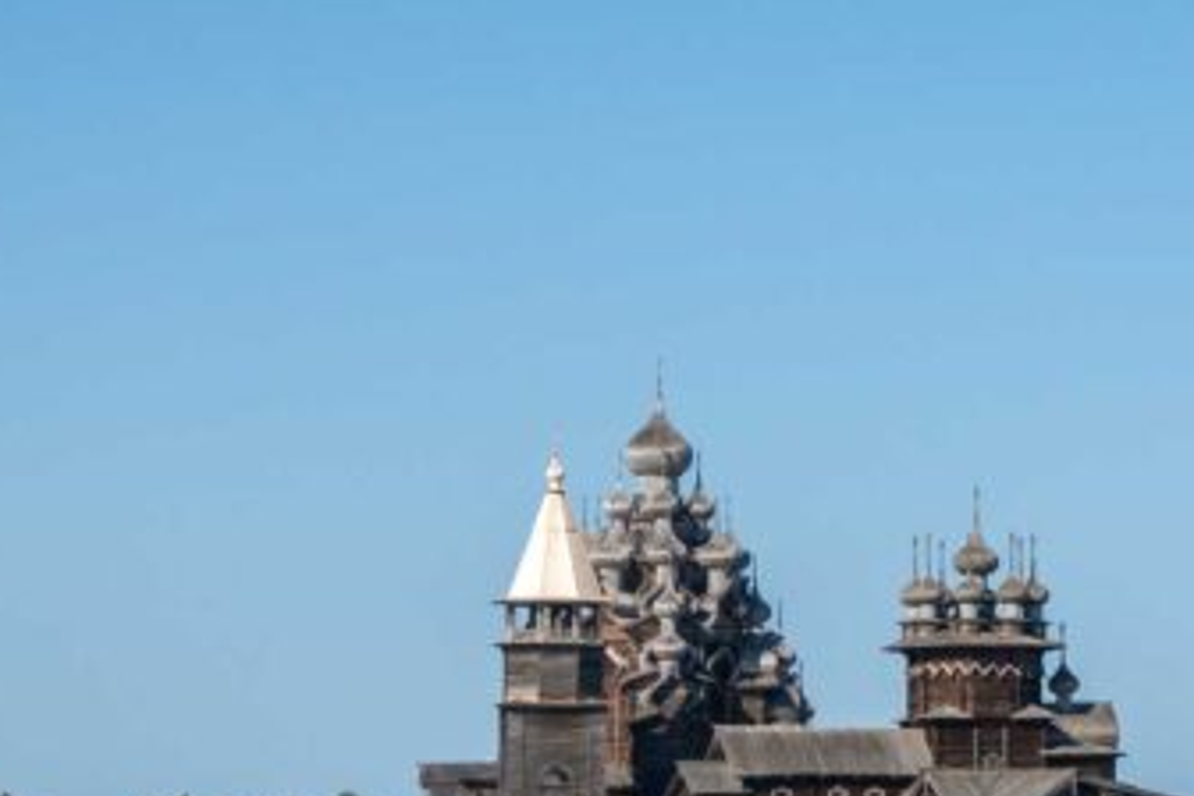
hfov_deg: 9.9
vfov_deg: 6.7
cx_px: 1141
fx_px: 6816
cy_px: 609
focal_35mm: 206
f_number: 5.6
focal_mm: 45
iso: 250
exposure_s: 1/2500
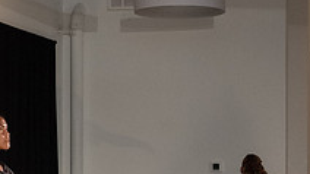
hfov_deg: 13.7
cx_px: 422
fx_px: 1232
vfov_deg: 7.9
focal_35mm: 150
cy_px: 245
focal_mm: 47
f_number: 3.5
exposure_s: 1/320
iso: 6400
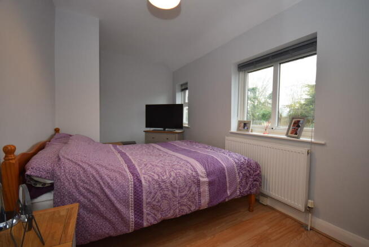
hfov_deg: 100.4
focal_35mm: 15
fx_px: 154
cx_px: 184
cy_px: 124
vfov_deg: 77.4
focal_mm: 10
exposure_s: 1/100
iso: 800
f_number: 5
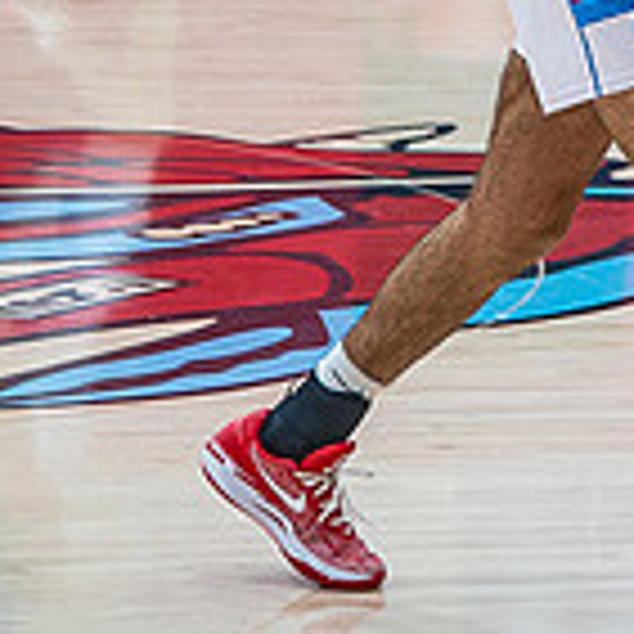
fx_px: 6652
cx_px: 652
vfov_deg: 5.4
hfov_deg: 5.4
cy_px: -94
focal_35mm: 321
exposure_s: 1/320
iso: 2000
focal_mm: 92
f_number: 4
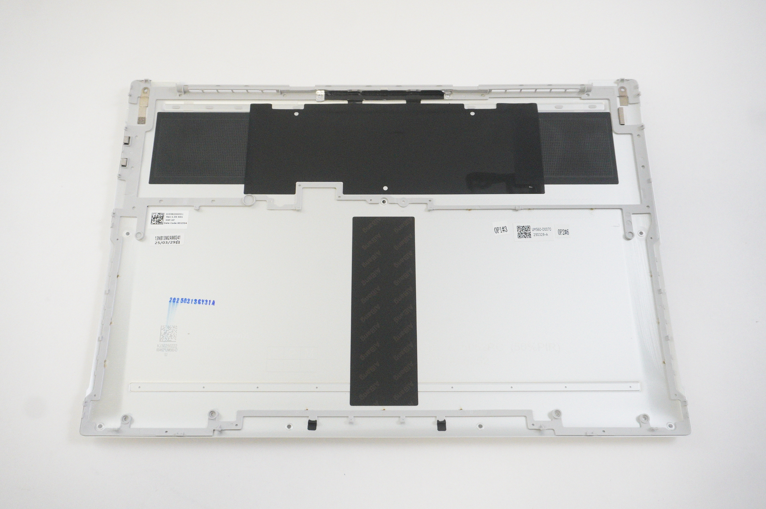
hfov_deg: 62.0
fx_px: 638
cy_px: 254
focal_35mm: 30
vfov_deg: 43.5
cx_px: 383
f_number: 5.6
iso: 5000
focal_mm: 20
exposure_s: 1/250
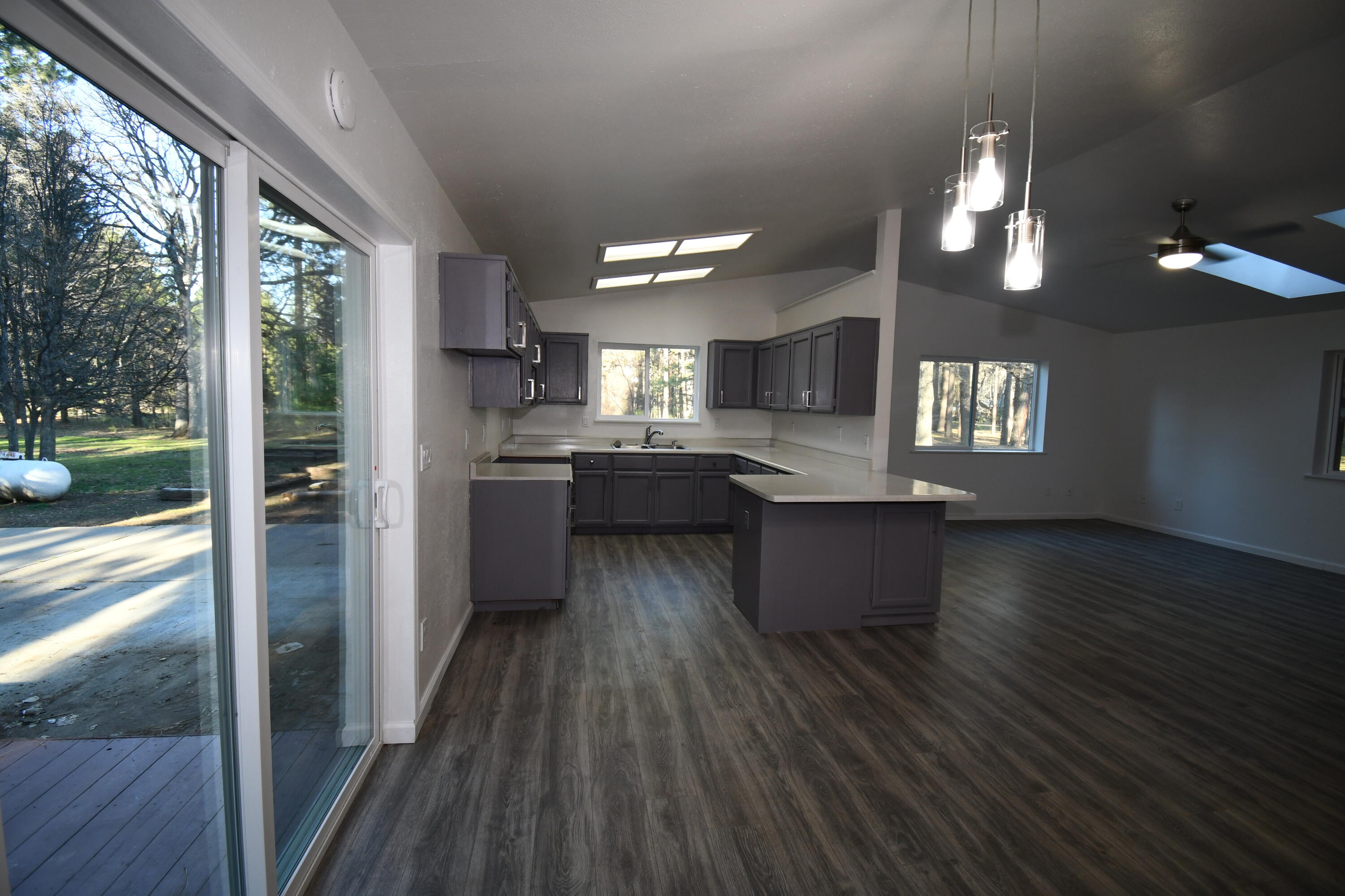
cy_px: 448
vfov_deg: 77.3
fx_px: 560
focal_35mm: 15
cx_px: 672
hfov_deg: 100.4
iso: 360
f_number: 4.5
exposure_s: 1/60
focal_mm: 10
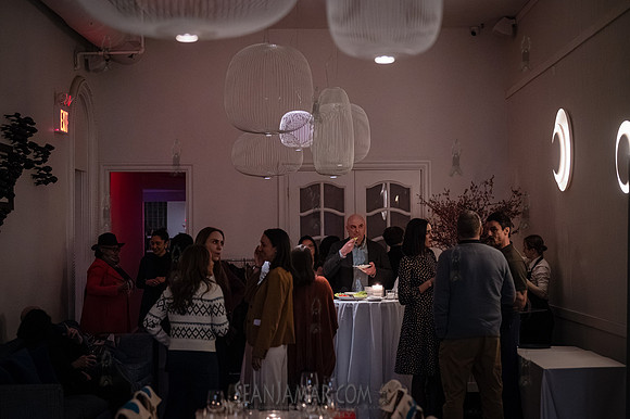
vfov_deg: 22.6
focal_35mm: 60
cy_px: 210
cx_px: 315
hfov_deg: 33.4
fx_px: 1050
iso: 16000
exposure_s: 1/160
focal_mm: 60
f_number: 2.8
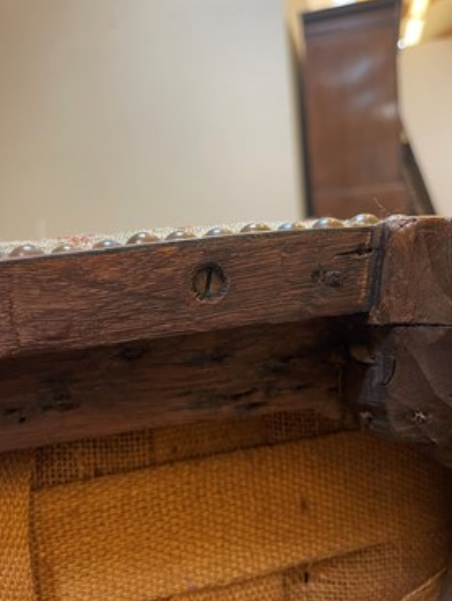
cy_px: 279
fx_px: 470
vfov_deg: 65.2
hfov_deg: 51.4
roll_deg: +3.3
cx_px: 216
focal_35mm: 27
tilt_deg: -5.7
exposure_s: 1/50
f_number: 1.6
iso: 200
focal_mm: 5.1
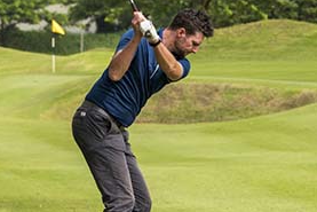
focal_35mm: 468
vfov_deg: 2.9
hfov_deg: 4.4
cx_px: 360
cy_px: -3
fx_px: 4123
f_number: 8
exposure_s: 1/640
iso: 180
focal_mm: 135
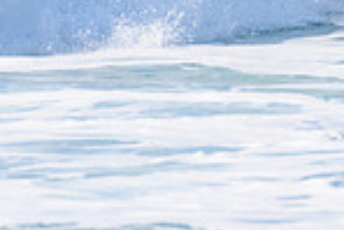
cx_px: 637
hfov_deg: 0.7
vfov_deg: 0.5
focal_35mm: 2935
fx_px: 28073
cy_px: -171
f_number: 5.6
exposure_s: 1/2000
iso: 400
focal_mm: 500
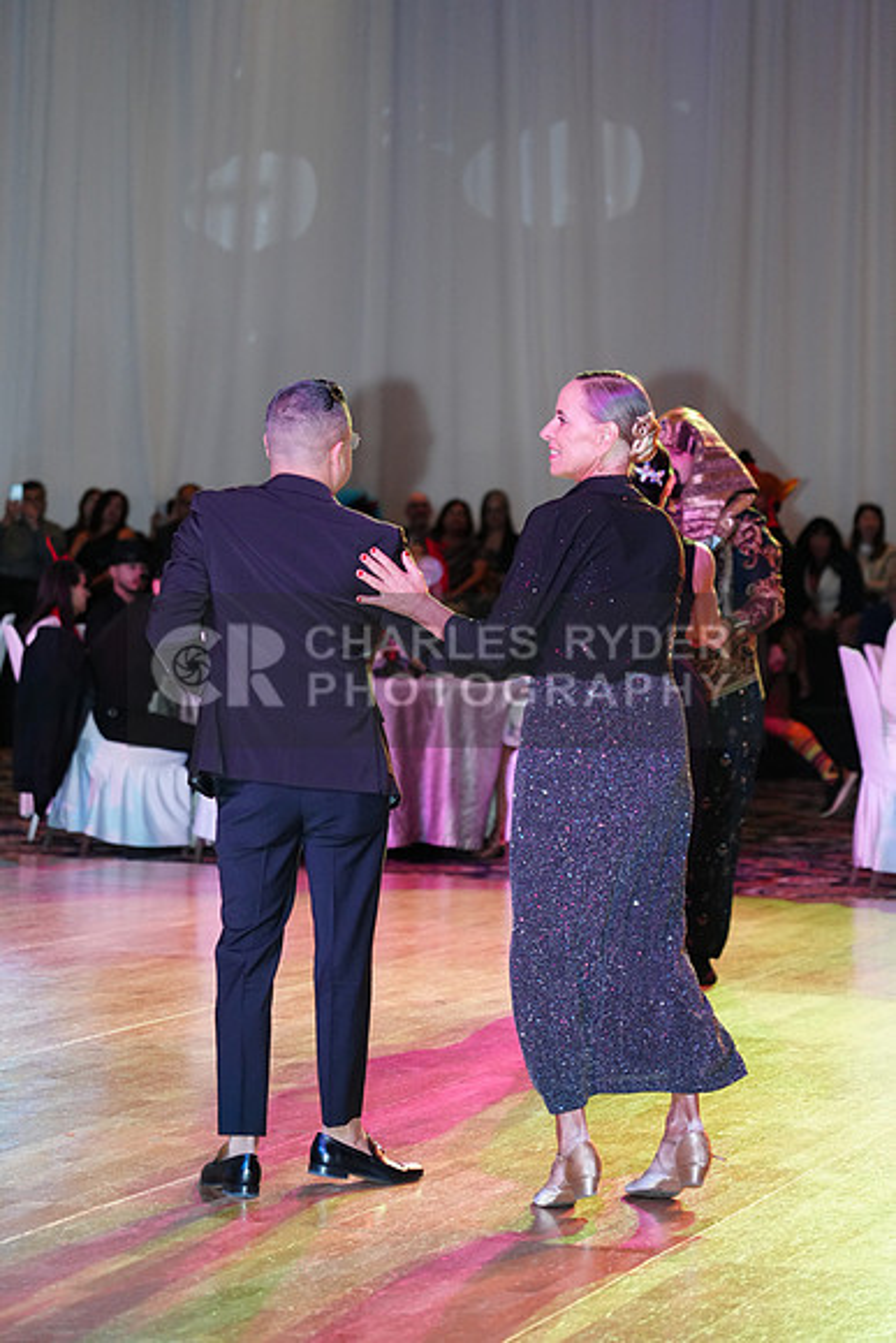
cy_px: 672
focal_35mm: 105
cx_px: 448
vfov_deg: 19.5
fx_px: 3917
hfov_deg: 13.0
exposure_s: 1/250
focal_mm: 105
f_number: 4
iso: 2500
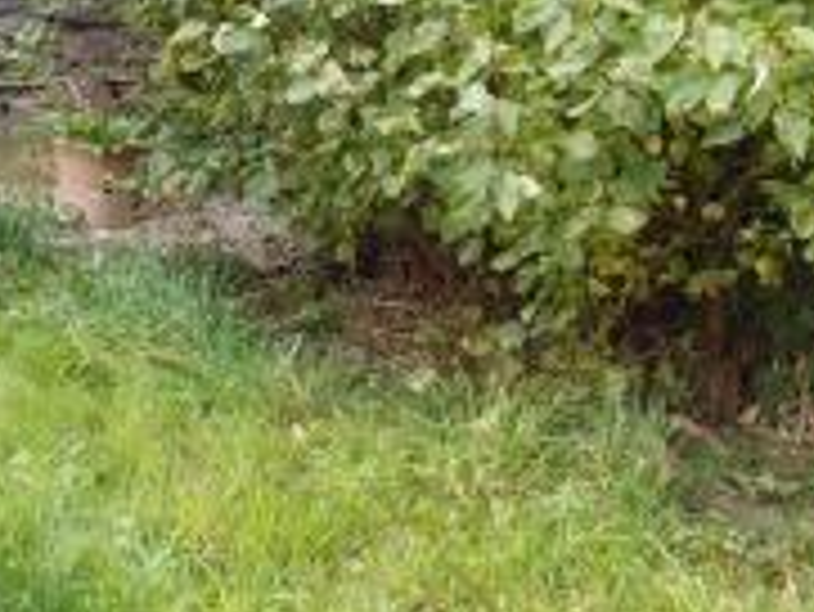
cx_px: -38
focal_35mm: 90
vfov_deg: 16.4
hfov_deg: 20.9
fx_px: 2118
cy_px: 182
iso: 100
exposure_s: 1/125
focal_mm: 6
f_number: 2.5
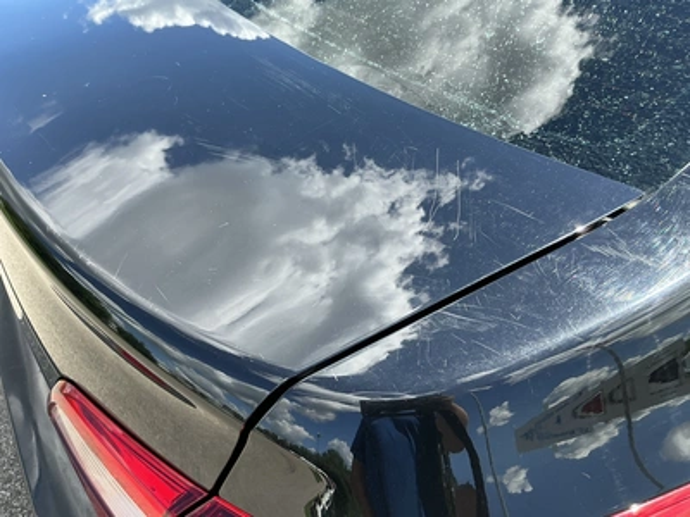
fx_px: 558
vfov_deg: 49.7
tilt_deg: -38.3
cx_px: 345
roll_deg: +2.0
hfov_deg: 63.4
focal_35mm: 28
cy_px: 258
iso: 25
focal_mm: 3
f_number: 1.8
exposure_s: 1/469
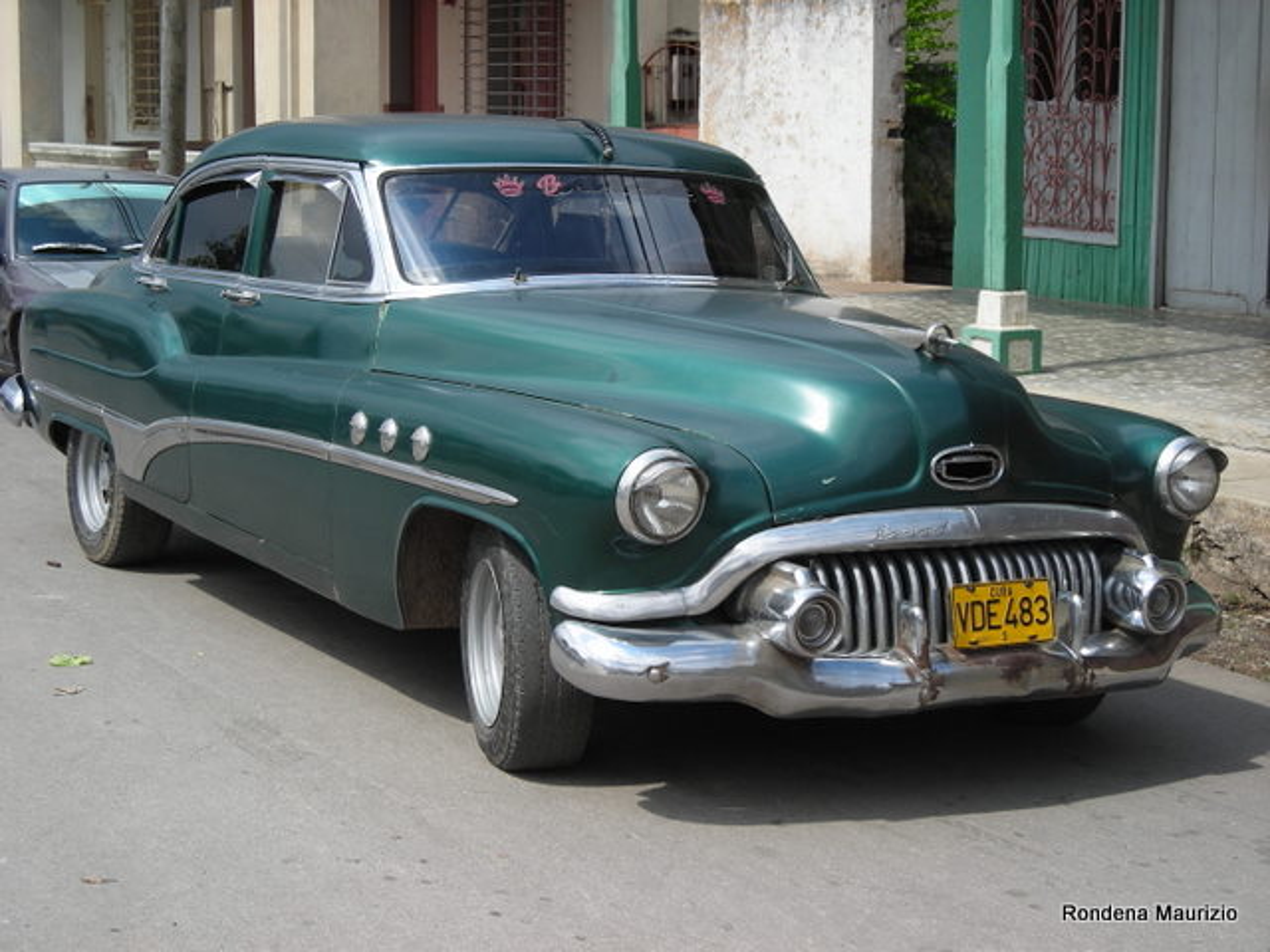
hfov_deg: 29.8
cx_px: 635
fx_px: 2385
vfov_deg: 22.6
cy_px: 476
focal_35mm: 65
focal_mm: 10.8
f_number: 3.9
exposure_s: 1/420
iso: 50
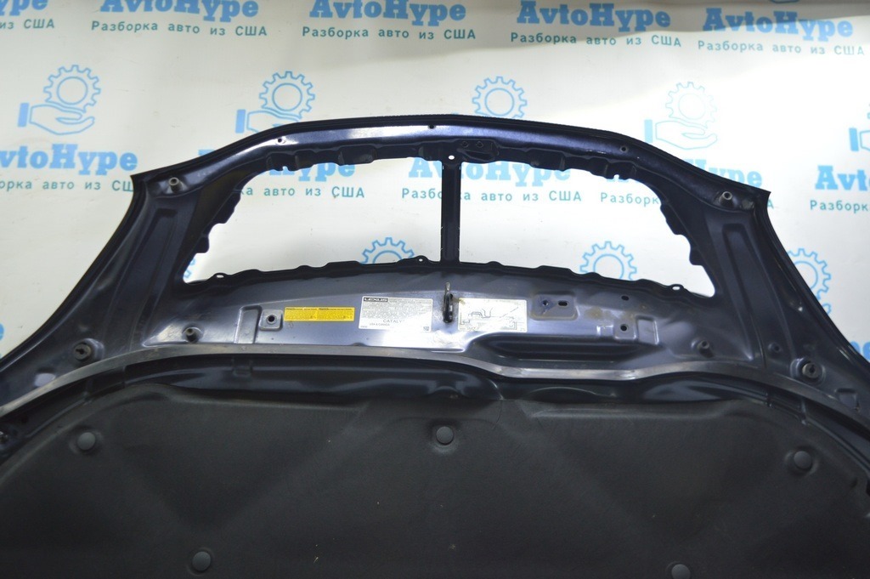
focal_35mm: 36
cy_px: 290
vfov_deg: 36.8
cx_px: 435
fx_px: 869
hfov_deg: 53.2
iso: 400
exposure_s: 1/40
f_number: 4
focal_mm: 24
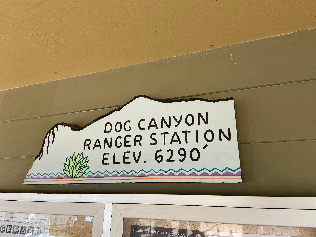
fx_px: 237
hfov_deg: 67.3
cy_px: 118
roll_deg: -0.8
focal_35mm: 26
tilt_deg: +16.9
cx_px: 158
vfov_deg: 53.1
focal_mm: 4.25
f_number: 1.8
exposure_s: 1/260
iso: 32
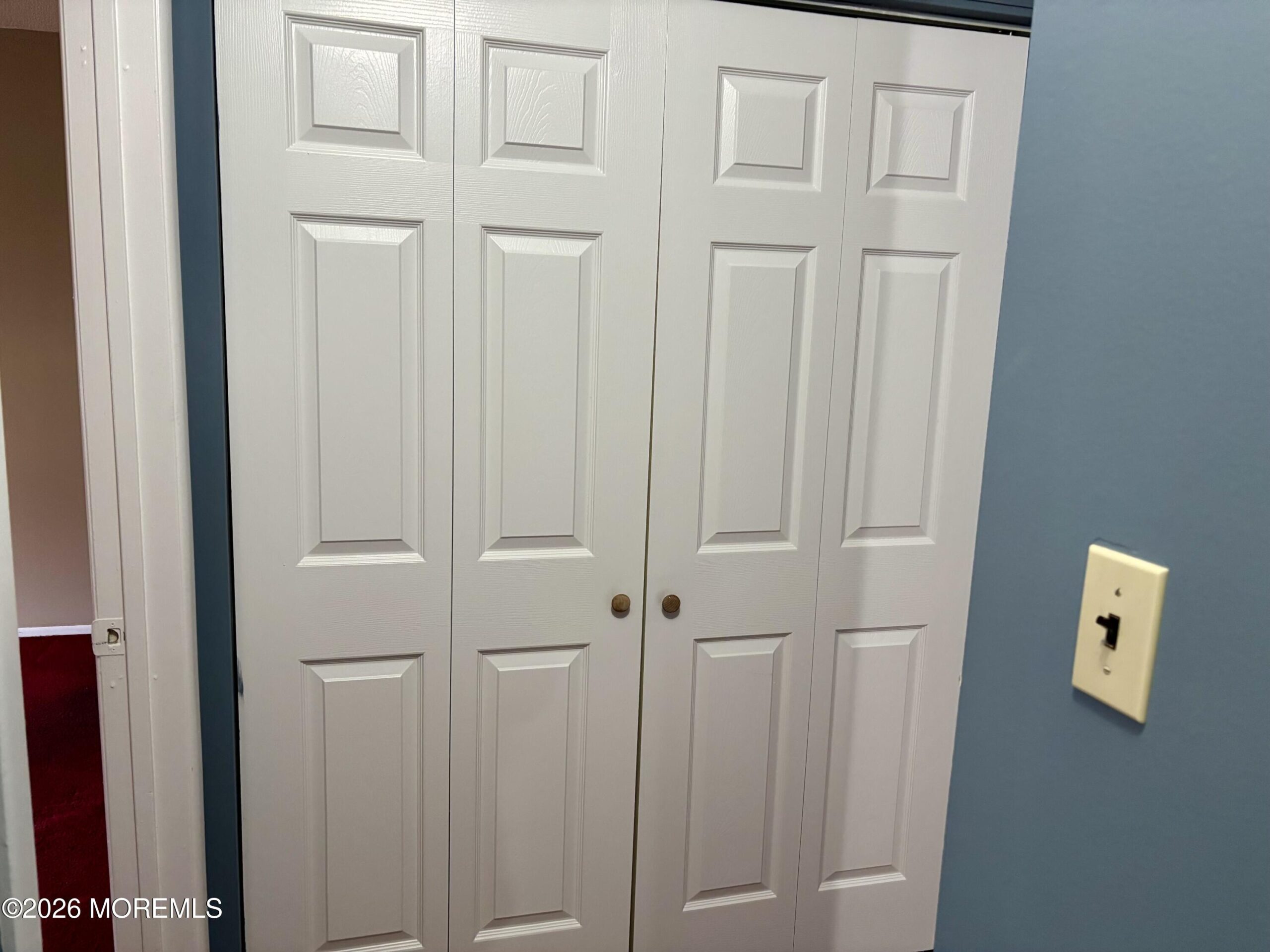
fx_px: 954
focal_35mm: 26
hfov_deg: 67.3
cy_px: 476
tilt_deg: -9.7
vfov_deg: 53.1
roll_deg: -2.6
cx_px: 635
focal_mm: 5.96
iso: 320
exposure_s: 1/60
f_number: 1.6
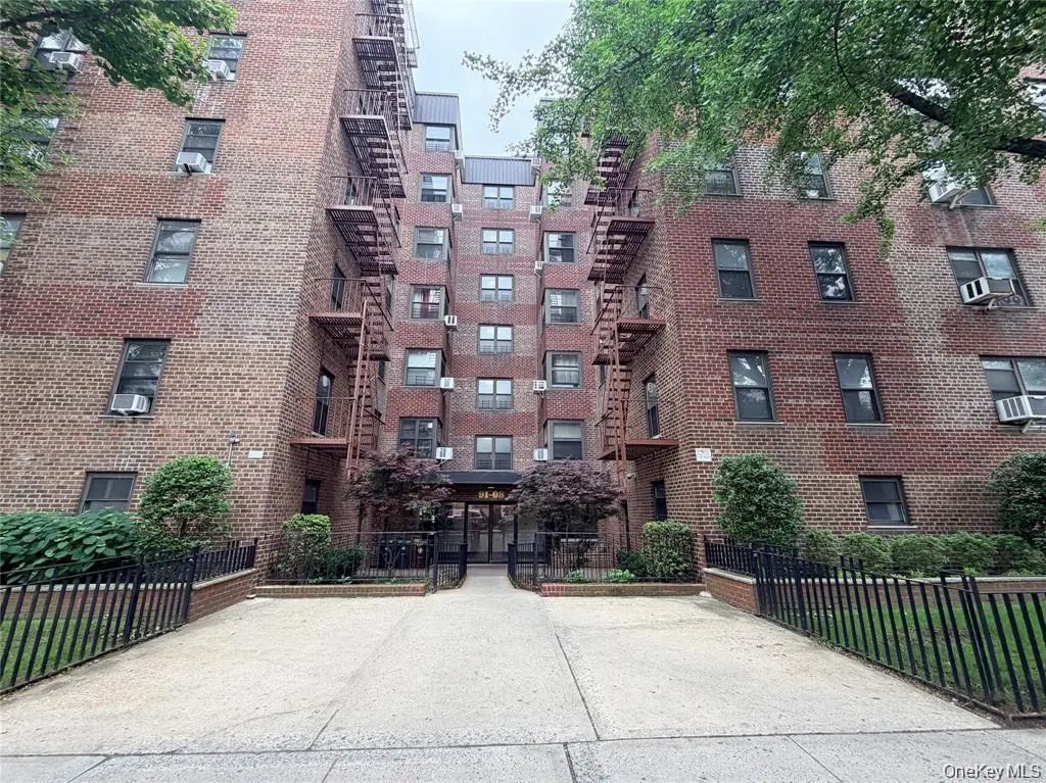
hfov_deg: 102.1
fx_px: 423
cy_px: 392
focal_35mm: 14
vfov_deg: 85.6
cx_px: 523
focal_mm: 2.22
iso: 50
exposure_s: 1/164
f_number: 2.2
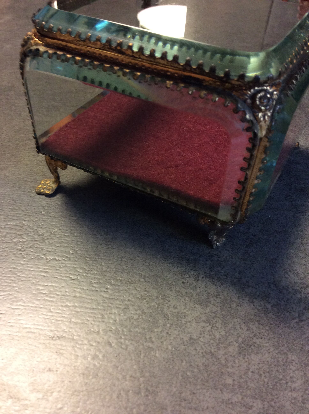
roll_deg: +0.0
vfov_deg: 56.9
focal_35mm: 32
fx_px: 382
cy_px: 207
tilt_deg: -42.5
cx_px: 154
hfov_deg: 44.1
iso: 125
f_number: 2.4
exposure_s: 1/25
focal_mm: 3.3
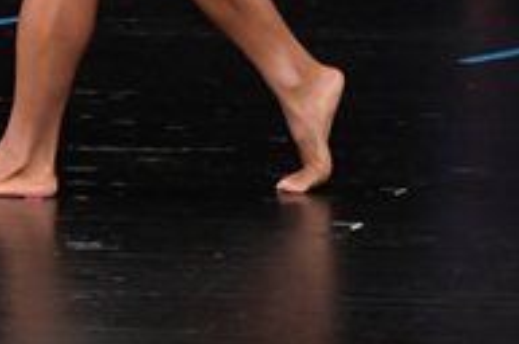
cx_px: -367
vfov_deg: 1.3
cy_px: -285
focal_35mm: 1086
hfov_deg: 1.9
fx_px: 15630
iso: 3200
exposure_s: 1/400
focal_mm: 180
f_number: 5.6
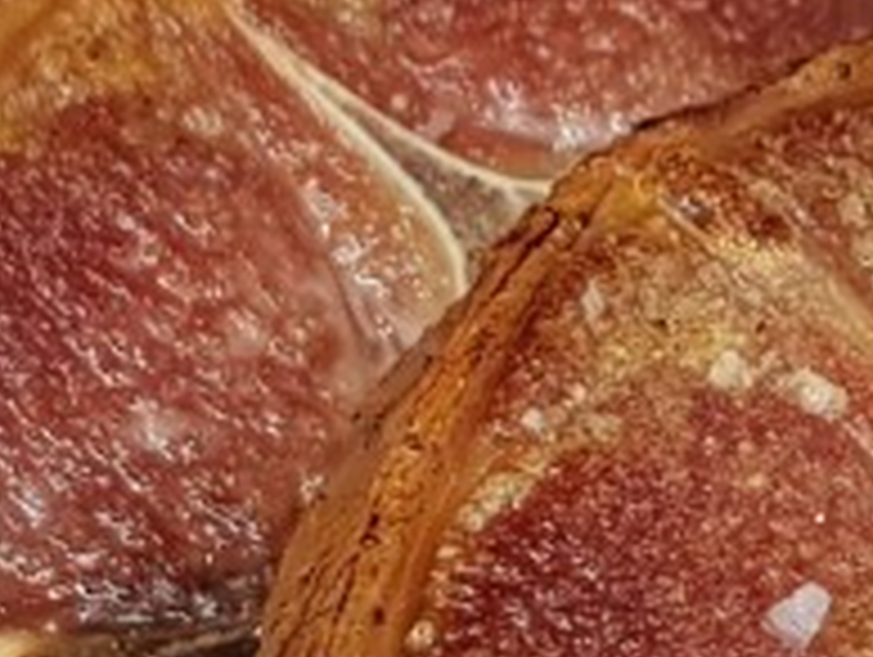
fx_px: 2702
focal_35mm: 107
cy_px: 472
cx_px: 760
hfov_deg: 18.1
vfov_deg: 13.8
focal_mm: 4.2
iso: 100
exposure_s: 1/50
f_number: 1.7
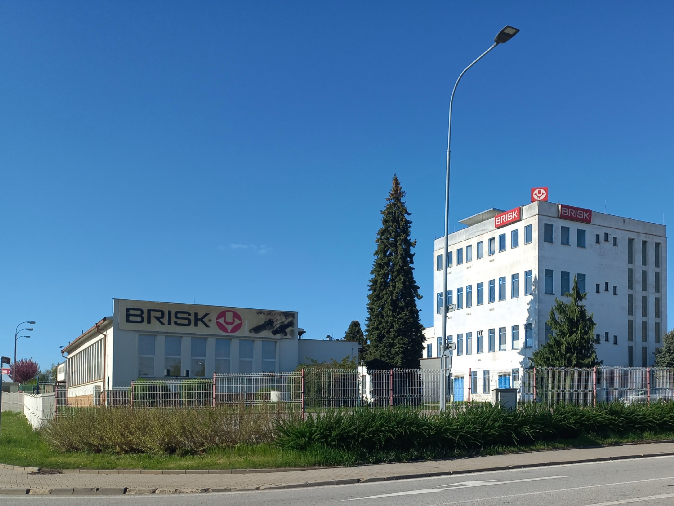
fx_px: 487
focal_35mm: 25
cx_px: 337
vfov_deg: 54.9
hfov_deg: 69.4
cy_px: 253
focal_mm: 4.6
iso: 25
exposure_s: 1/833
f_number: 1.8
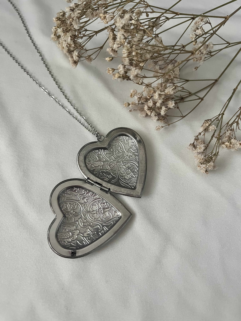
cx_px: 120
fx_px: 241
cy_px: 160
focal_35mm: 26
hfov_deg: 53.1
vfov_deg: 67.3
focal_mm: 5.1
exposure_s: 1/60
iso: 320
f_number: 1.6
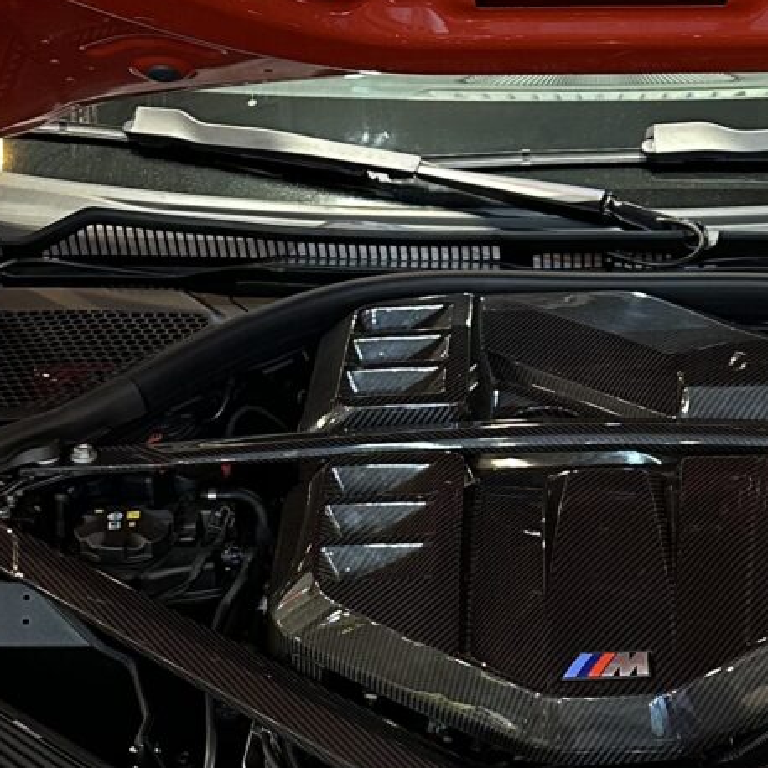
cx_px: 624
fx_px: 2234
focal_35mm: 89
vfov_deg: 19.4
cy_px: 518
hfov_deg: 19.3
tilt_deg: -30.8
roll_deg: +0.0
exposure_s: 1/50
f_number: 1.78
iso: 250
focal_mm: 6.86
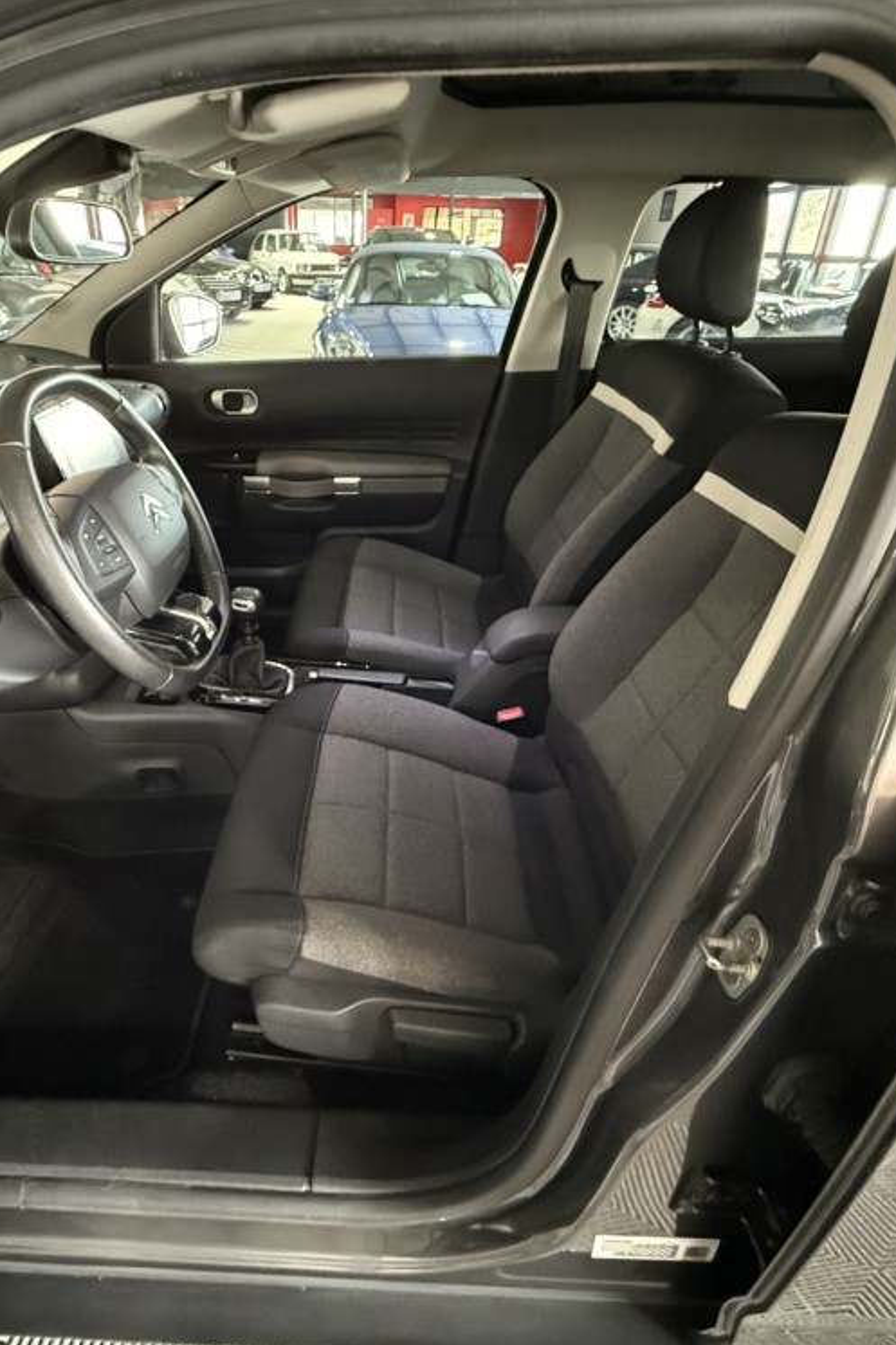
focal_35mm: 20
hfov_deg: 61.6
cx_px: 375
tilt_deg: -30.6
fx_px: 747
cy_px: 658
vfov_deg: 84.0
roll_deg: -1.8
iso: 1600
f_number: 2.2
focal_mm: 2.22
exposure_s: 1/30
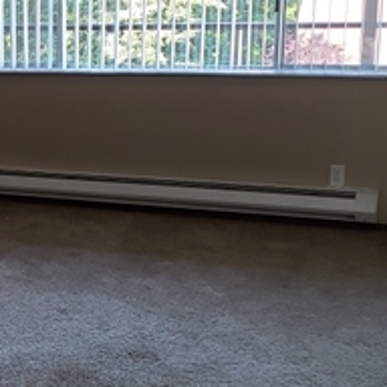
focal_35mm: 80
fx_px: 1012
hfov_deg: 20.2
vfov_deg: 21.6
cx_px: -86
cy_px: 216
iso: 100
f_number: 1.5
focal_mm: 4.3
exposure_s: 1/50
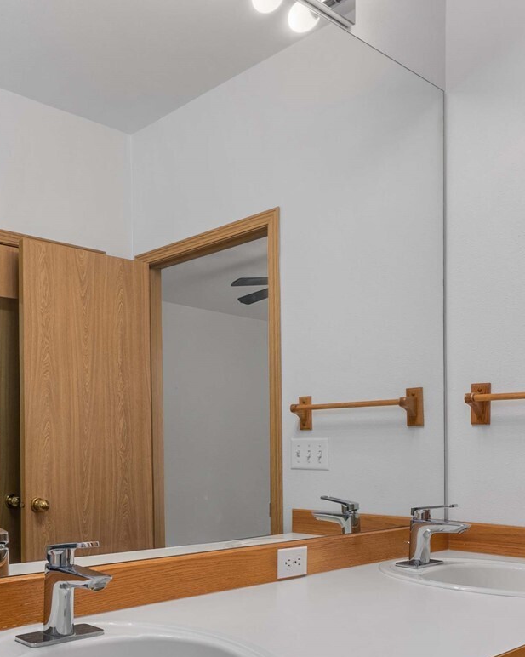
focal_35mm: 33
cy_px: 441
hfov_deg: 40.3
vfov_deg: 53.1
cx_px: 28
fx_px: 641
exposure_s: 1/13
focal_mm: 16
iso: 1000
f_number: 7.1
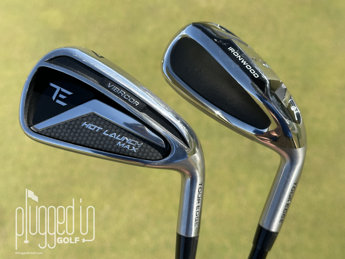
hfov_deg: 39.7
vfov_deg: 30.3
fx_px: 478
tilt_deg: -56.0
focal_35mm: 48
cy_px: 130
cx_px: 172
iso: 64
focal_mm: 6.86
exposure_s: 1/1695
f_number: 1.78
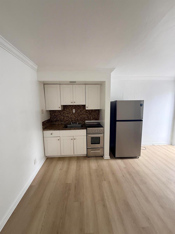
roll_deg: -0.2
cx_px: 88
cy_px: 117
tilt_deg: -8.9
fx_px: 94
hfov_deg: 85.7
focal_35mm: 14
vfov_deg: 102.1
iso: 160
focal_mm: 2.22
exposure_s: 1/99
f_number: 2.2
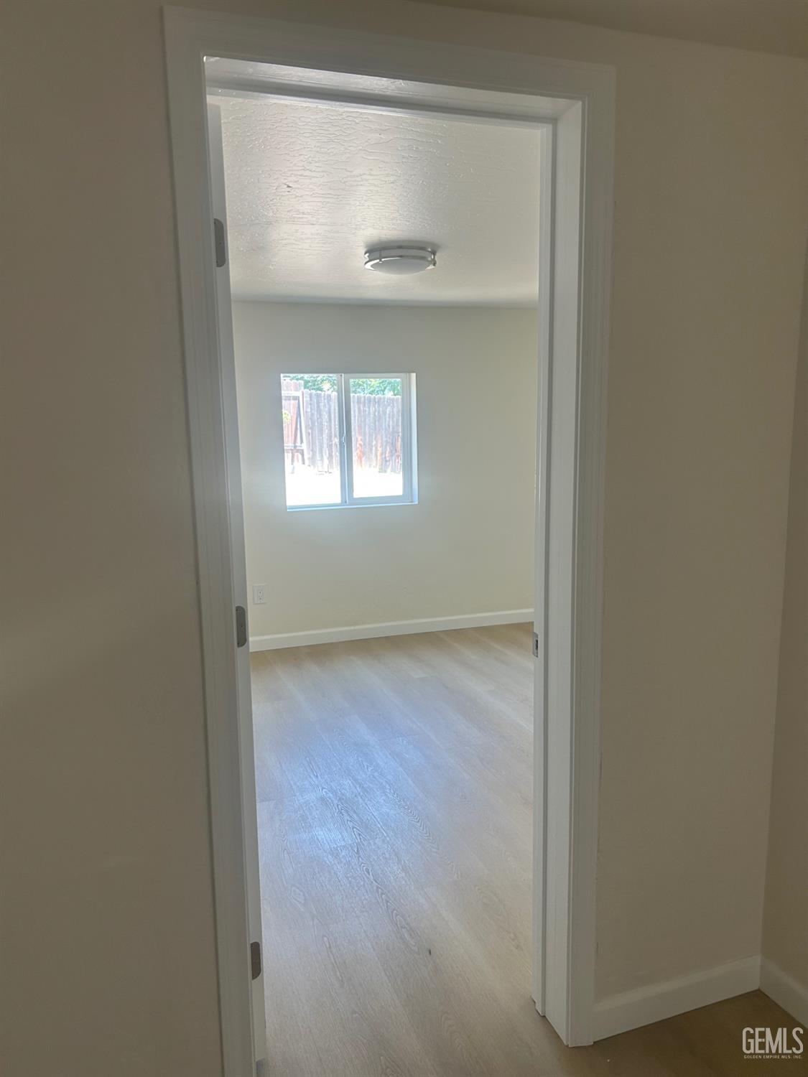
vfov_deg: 67.3
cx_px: 404
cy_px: 538
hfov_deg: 53.1
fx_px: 809
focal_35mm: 26
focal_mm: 5.7
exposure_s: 1/120
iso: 80
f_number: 1.5
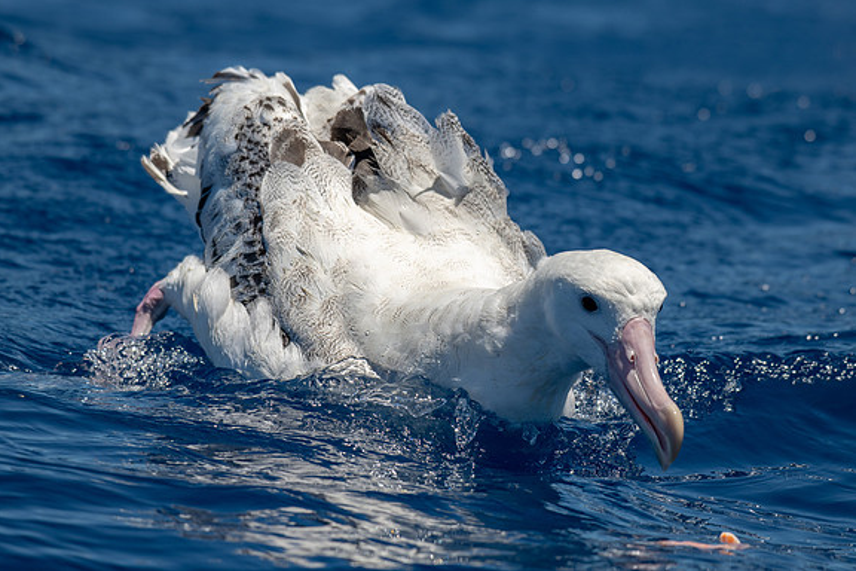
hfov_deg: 6.1
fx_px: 8012
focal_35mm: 337
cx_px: 457
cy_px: 216
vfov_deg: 4.1
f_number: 5.6
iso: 64
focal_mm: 270
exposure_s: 1/1250
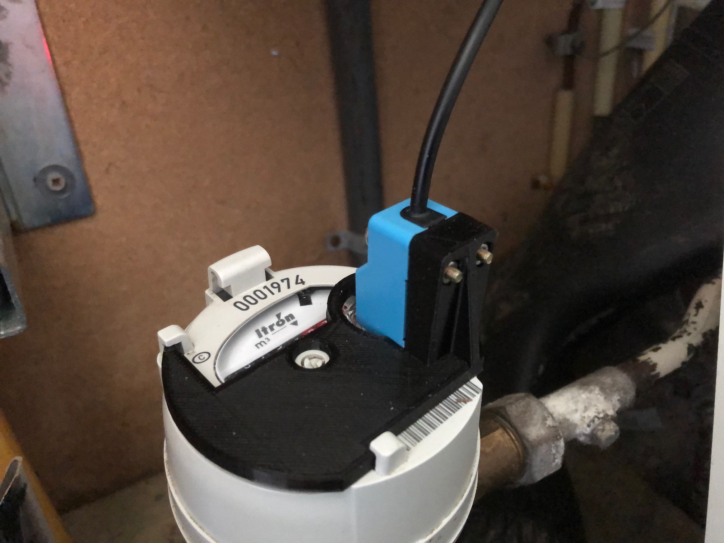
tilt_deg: -28.1
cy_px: 272
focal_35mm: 28
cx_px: 362
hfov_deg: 63.4
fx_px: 586
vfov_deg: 49.7
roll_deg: +3.9
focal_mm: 3.99
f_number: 1.8
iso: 640
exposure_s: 1/20
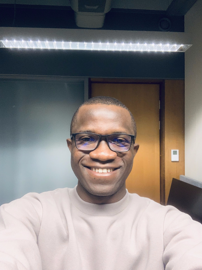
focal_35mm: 32
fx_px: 249
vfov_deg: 56.8
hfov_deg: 44.2
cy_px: 135
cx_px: 101
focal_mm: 2.87
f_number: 2.2
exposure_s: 1/50
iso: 200
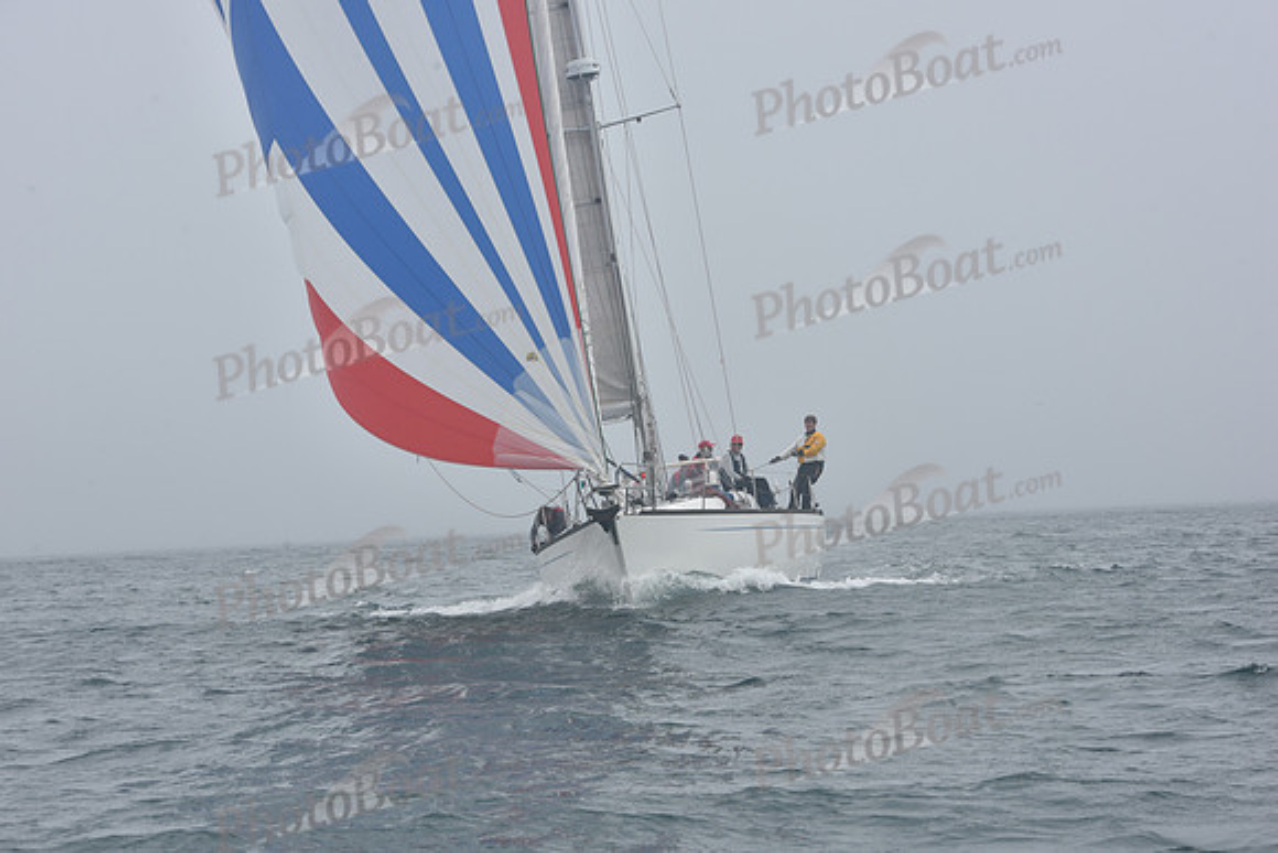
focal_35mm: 100
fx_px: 3551
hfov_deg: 20.4
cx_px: 639
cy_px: 426
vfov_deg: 13.7
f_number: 11
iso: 250
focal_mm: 100
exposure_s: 1/800
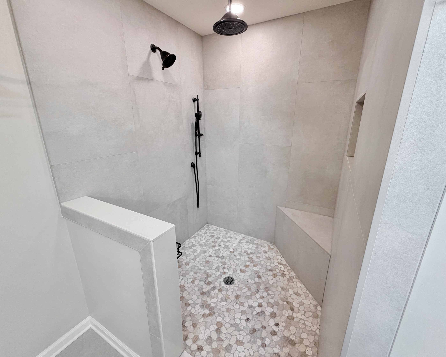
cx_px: 227
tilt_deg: -16.1
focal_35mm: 15
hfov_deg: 96.8
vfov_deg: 84.0
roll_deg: +0.1
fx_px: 198
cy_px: 174
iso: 160
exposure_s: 1/120
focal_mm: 2.22
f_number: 2.2
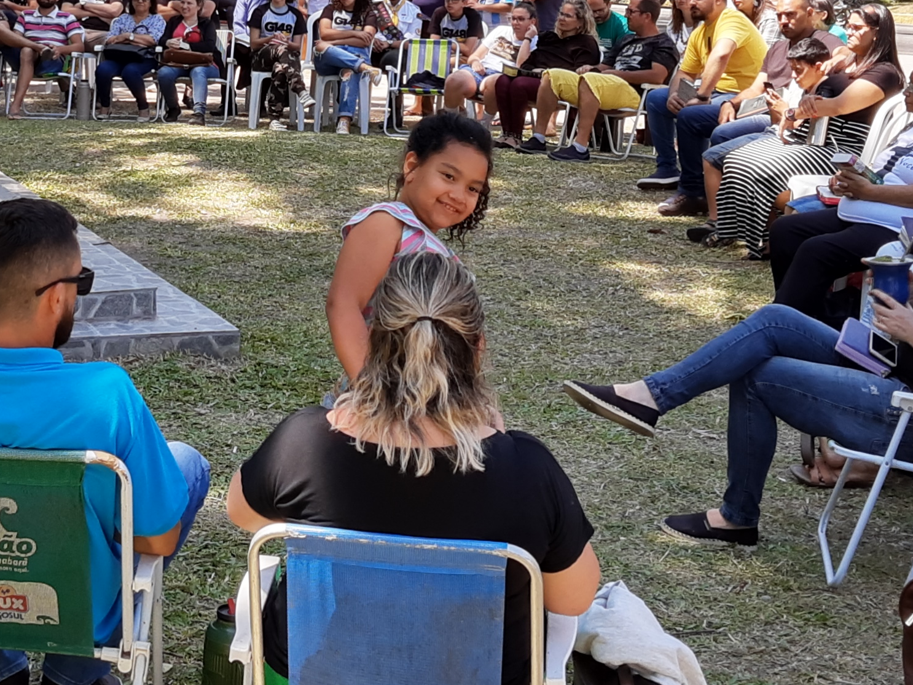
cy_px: 7
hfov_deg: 27.5
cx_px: 267
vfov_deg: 20.4
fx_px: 1846
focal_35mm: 70
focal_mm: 4.75
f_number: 1.7
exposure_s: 1/1900
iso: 50
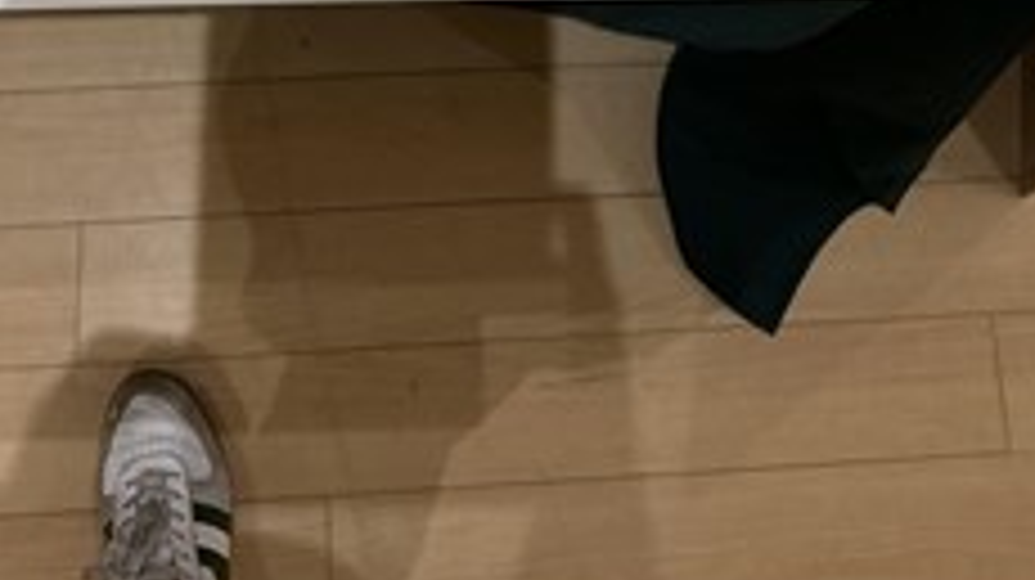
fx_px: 1508
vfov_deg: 19.3
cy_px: -270
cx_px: 486
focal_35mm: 55
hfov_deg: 37.9
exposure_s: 1/100
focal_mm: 3
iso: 50
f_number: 1.8
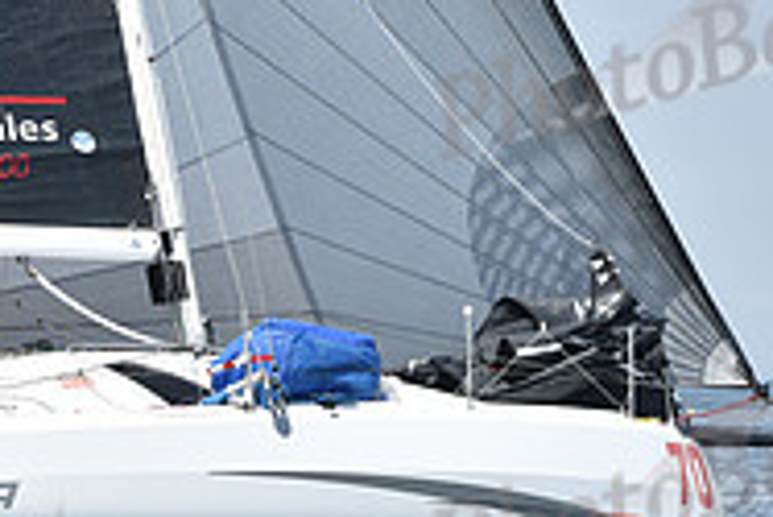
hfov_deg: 7.8
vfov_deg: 5.2
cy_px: 325
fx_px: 5651
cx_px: 223
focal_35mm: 263
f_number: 6.3
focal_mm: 85
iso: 200
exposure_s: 1/1250
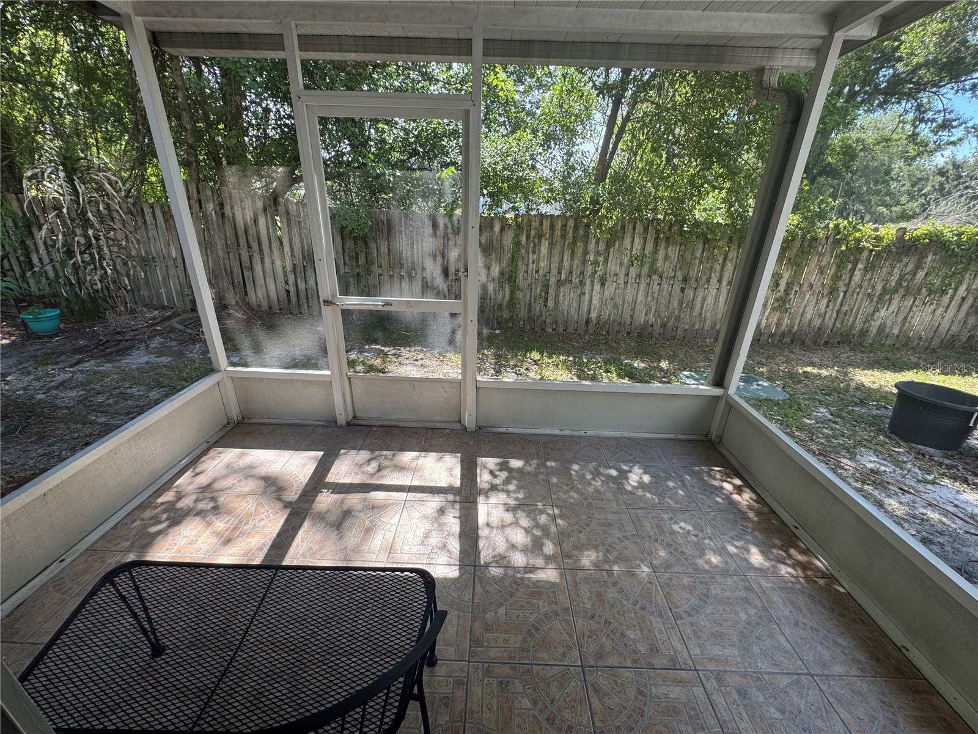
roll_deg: -2.0
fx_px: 396
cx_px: 489
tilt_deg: -23.2
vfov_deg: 85.7
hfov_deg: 102.1
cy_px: 367
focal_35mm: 14
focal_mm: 2.22
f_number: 2.2
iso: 40
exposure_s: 1/174
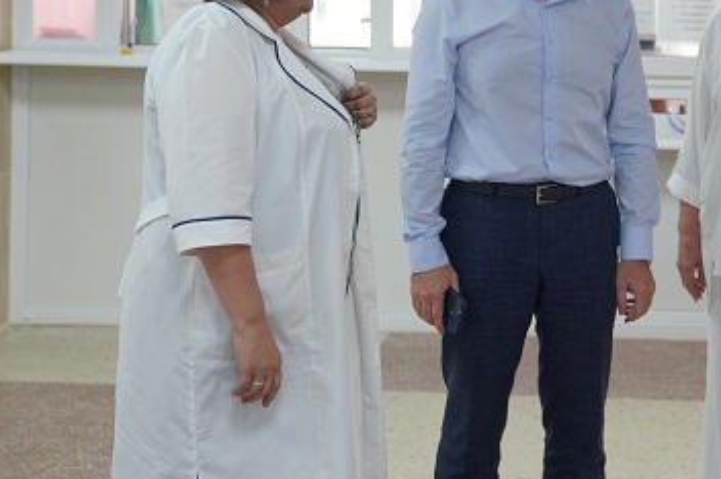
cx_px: 623
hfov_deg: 22.0
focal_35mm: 91
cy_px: 38
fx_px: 1821
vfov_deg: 14.8
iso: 1250
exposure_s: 1/250
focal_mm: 40
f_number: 2.8
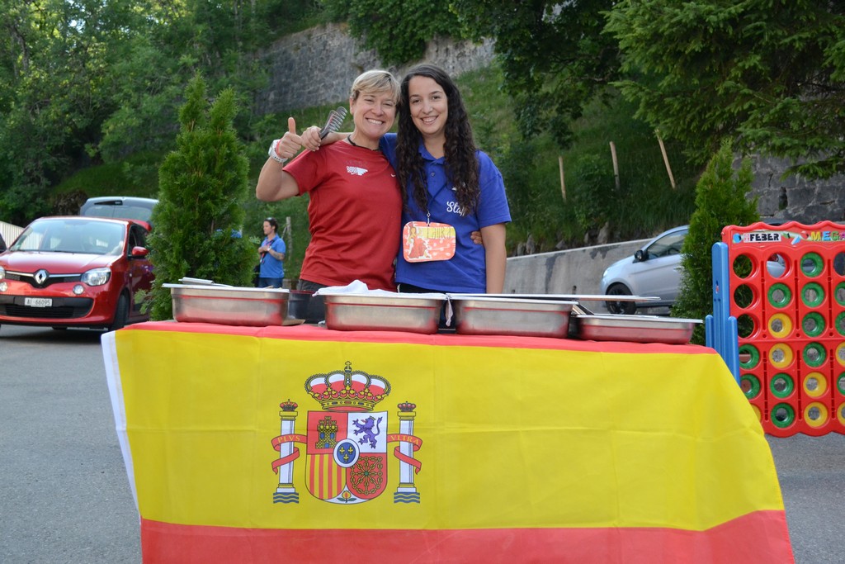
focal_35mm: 45
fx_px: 1056
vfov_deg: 29.9
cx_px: 422
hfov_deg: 43.6
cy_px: 282
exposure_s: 1/1250
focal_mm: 30
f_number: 5.6
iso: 1600
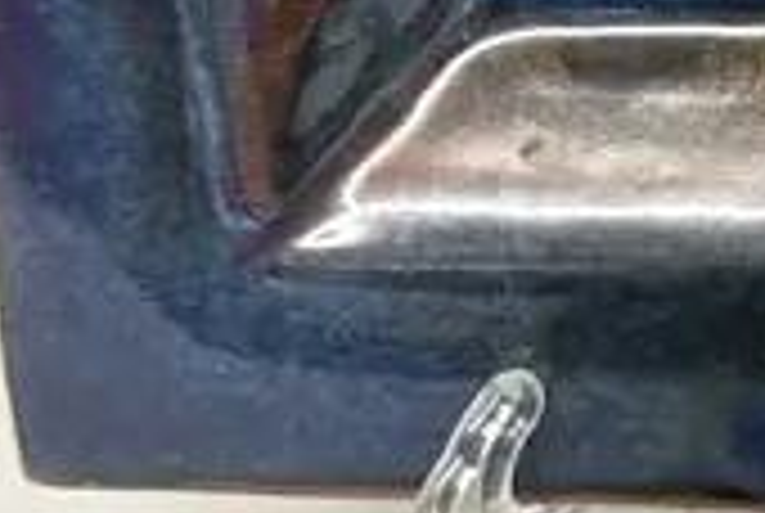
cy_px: 162
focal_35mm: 150
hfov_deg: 13.0
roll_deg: -1.4
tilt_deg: -34.5
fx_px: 3193
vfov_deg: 9.2
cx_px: 1112
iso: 160
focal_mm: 6.86
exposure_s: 1/50
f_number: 1.78
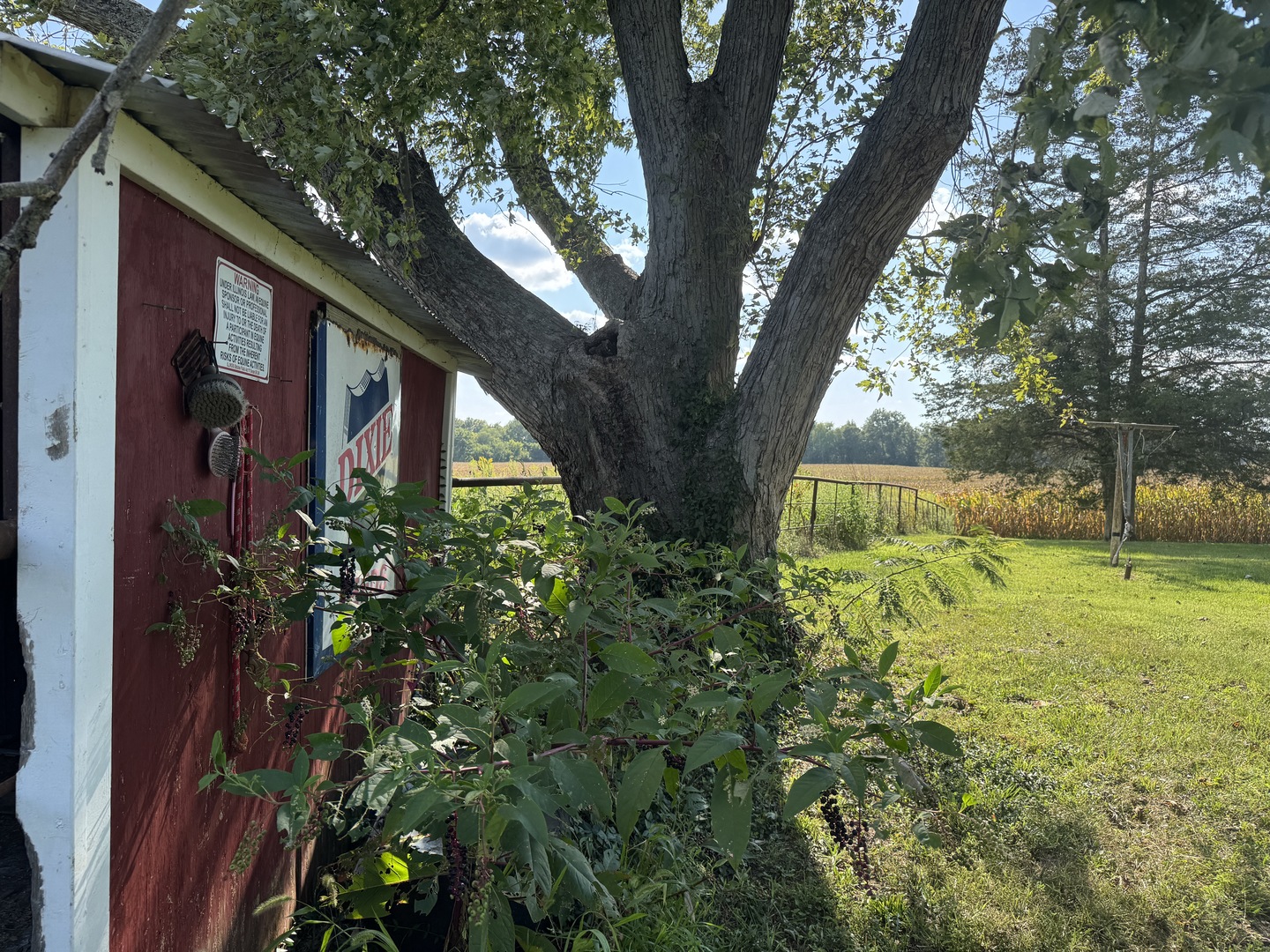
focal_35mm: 24
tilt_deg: -0.7
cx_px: 635
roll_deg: -2.1
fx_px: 881
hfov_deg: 71.6
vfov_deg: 56.8
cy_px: 476
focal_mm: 6.76
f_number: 1.78
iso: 80
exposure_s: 1/1094
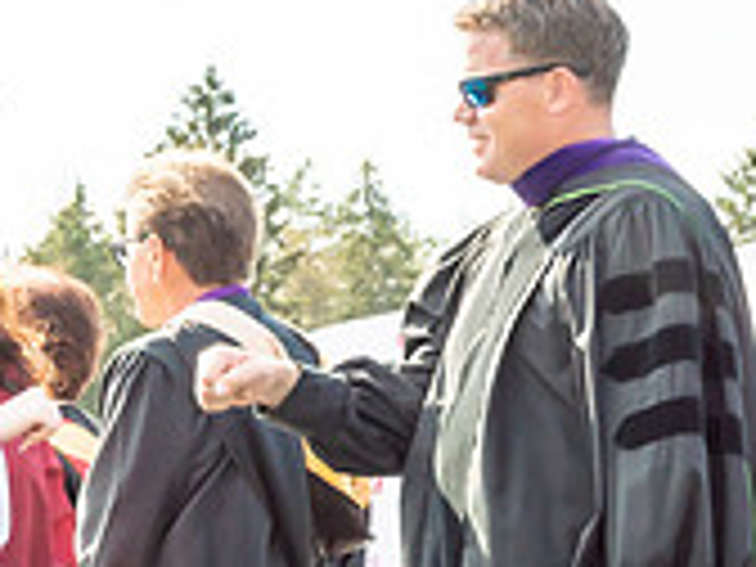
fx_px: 3298
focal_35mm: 151
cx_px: 137
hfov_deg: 13.0
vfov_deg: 9.7
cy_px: 693
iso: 200
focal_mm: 26
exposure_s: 1/500
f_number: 7.1
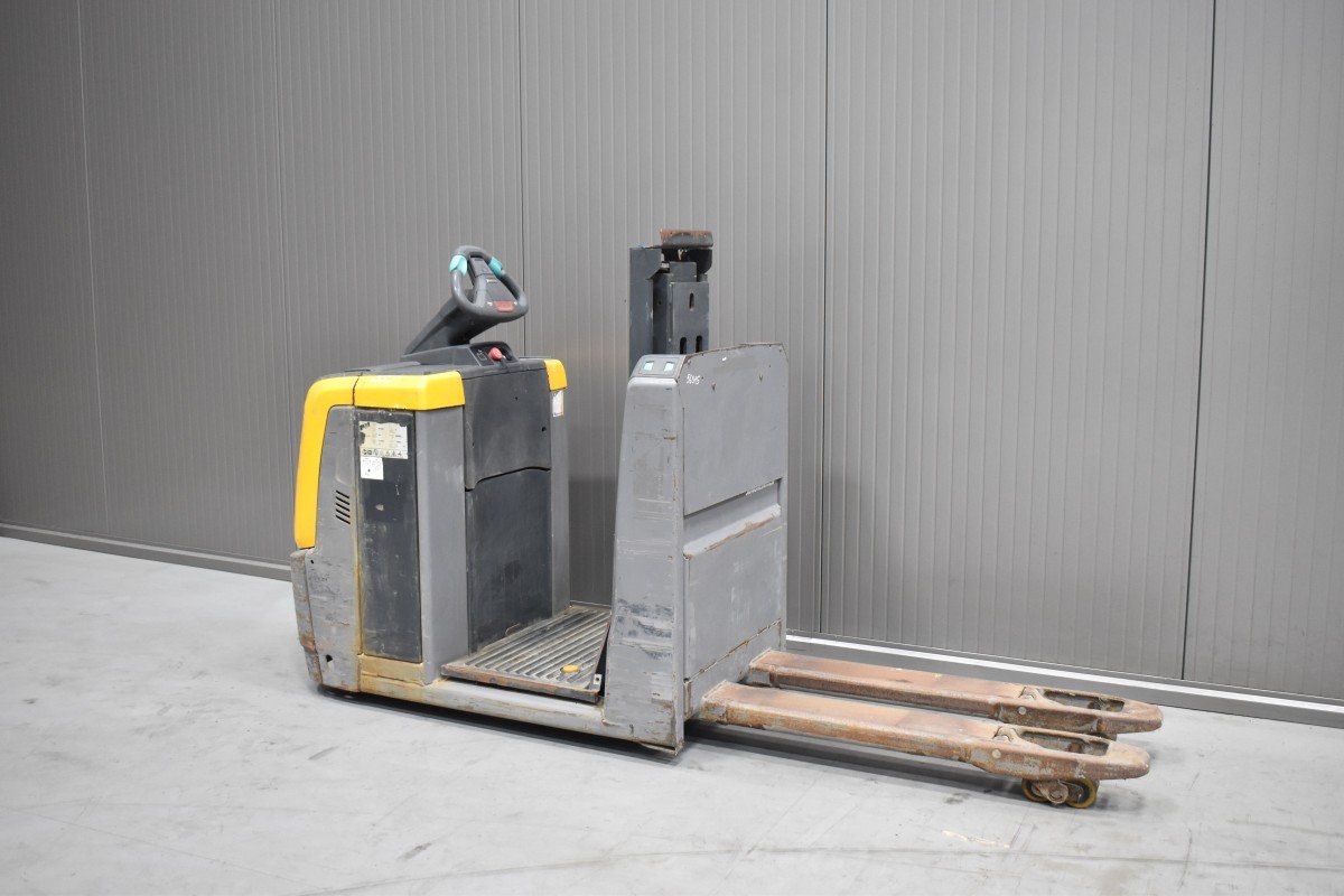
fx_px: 1232
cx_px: 672
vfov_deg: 40.0
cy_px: 448
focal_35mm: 33
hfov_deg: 57.2
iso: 1600
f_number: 4
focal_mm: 22
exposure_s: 1/50
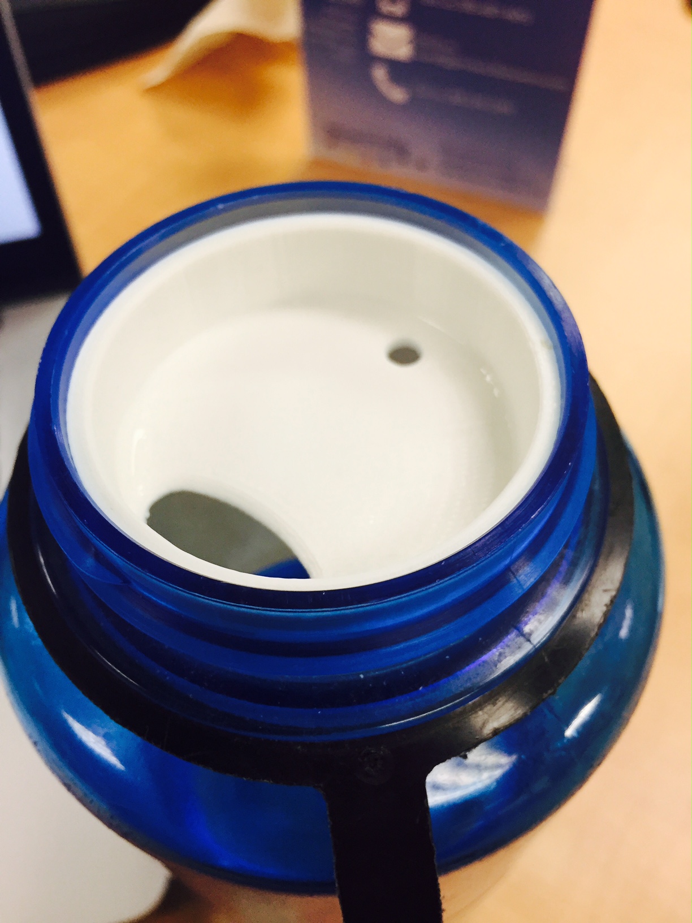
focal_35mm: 29
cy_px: 462
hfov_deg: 48.2
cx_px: 346
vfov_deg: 61.7
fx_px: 773
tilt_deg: -55.7
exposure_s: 1/30
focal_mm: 4.15
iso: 100
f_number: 2.2
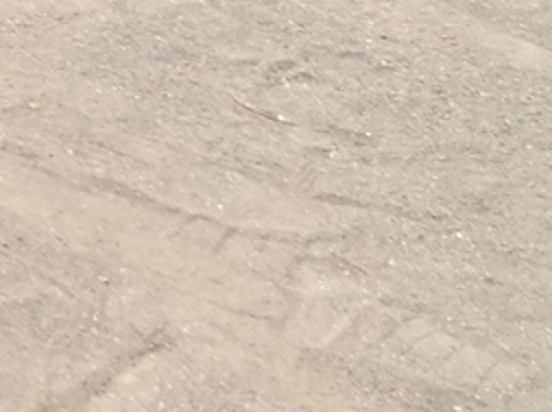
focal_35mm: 114
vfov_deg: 12.0
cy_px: -310
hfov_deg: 13.6
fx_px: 1815
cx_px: -681
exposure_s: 1/250
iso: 80
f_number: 3.5
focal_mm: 4.1
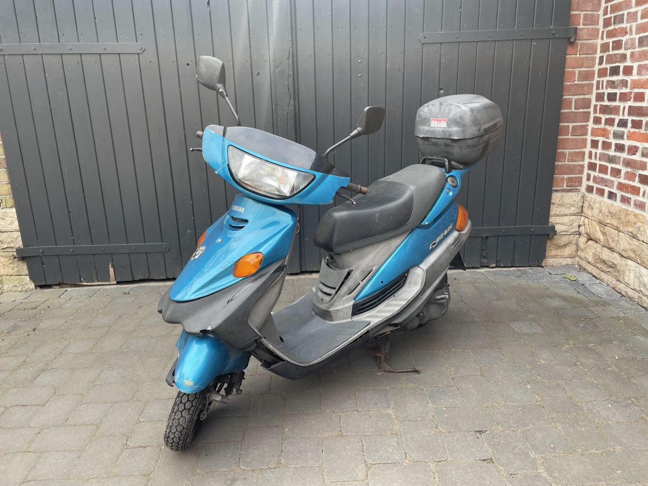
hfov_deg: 67.3
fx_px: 487
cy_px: 243
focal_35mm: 26
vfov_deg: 53.1
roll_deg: +2.4
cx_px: 324
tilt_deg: -14.2
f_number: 1.6
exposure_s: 1/344
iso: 32
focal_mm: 4.2
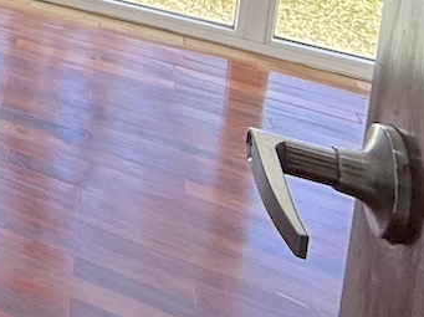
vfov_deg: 15.7
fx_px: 905
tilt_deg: -5.6
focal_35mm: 74
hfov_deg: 14.2
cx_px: -648
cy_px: -315
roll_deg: -1.0
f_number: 2.2
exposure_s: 1/127
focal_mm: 2.22
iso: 64
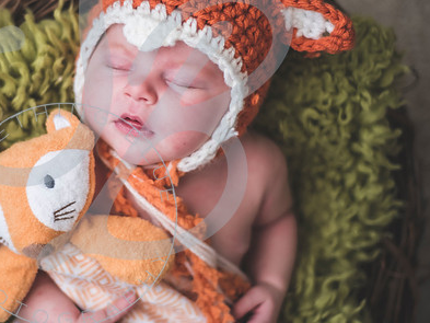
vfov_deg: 20.7
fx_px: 882
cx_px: 119
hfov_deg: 27.1
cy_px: 123
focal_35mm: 71
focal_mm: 50
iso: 640
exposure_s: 1/125
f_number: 1.8
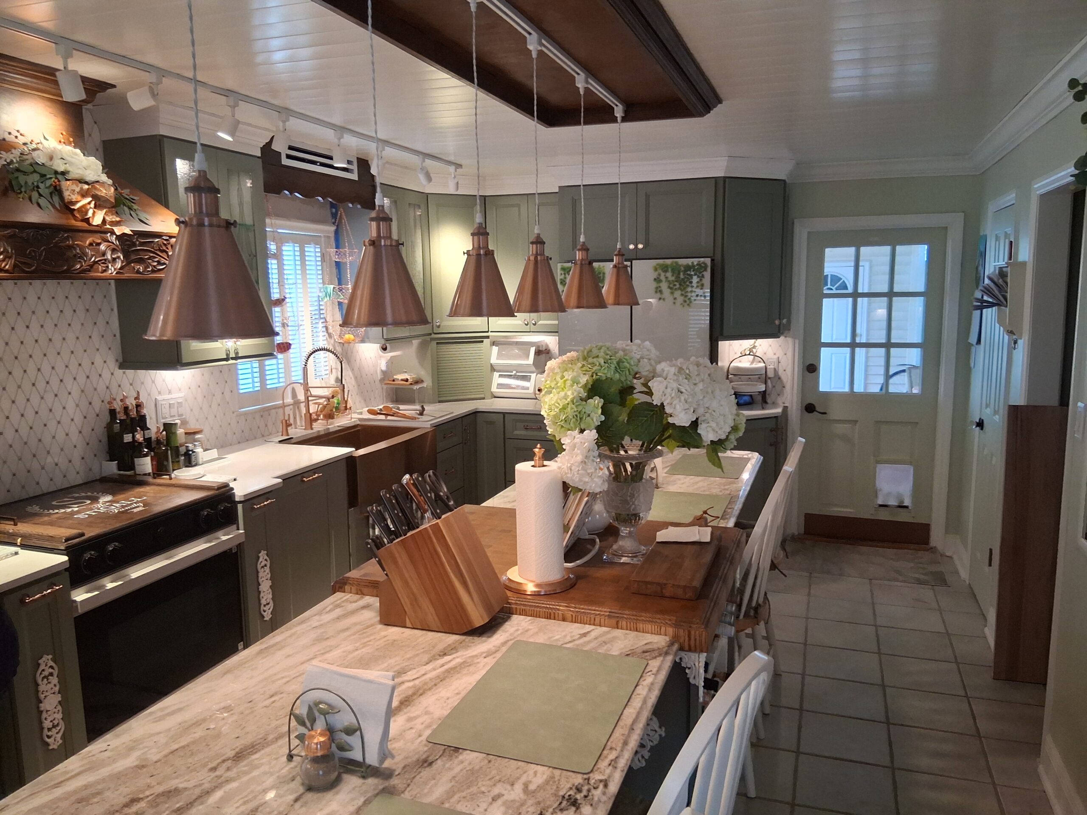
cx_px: 544
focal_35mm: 26
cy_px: 408
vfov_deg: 53.1
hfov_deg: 67.3
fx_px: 816
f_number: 1.8
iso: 250
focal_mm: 3.98
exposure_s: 1/100
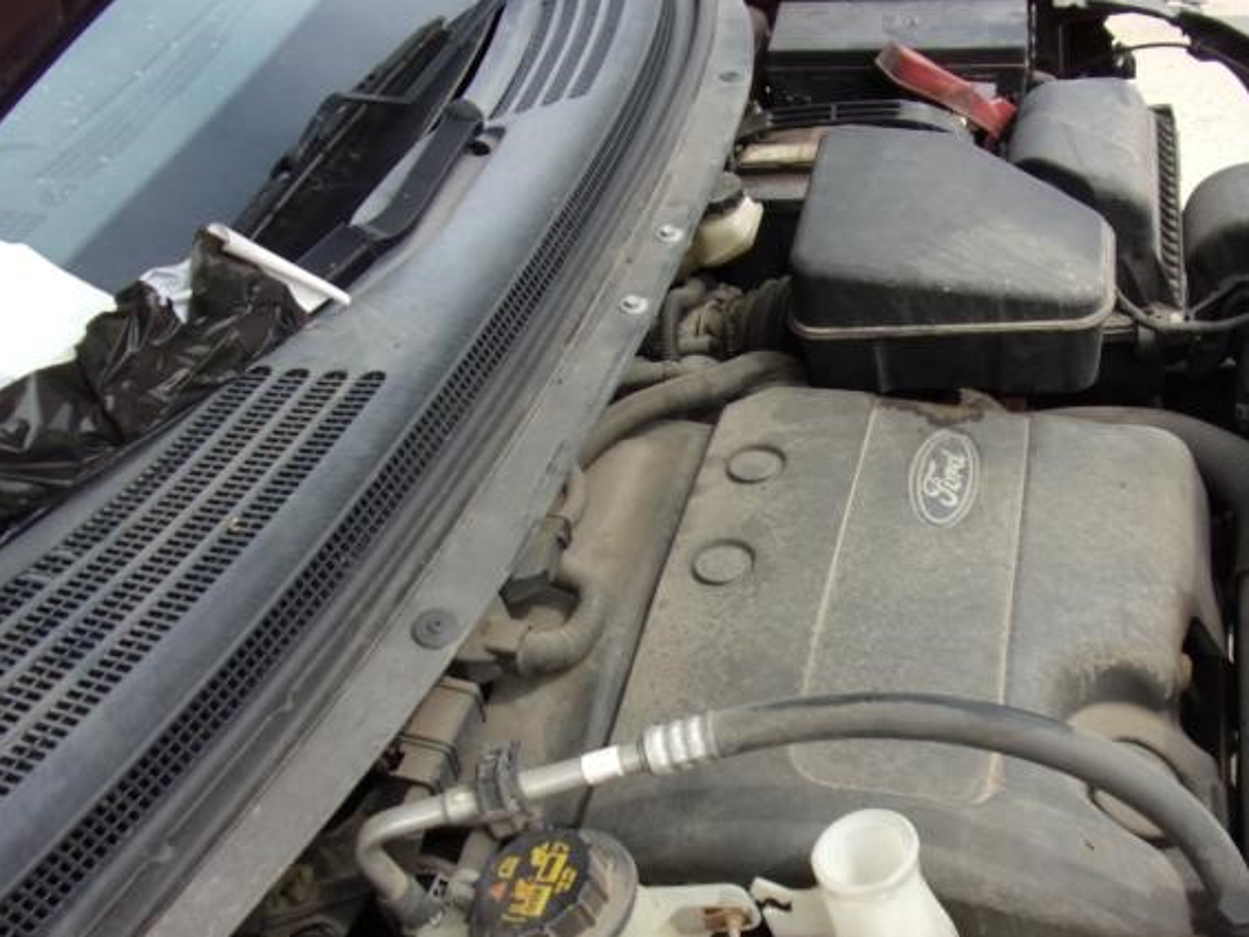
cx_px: 829
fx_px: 1227
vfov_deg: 41.5
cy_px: 590
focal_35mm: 34
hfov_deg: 52.9
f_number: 3.3
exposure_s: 1/400
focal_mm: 4.3
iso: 80
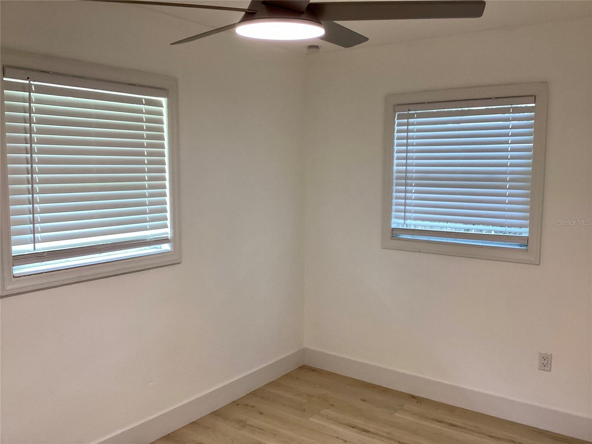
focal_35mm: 31
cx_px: 296
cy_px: 222
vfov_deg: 45.4
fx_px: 530
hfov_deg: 58.4
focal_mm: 3.3
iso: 64
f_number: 2.4
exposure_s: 1/60
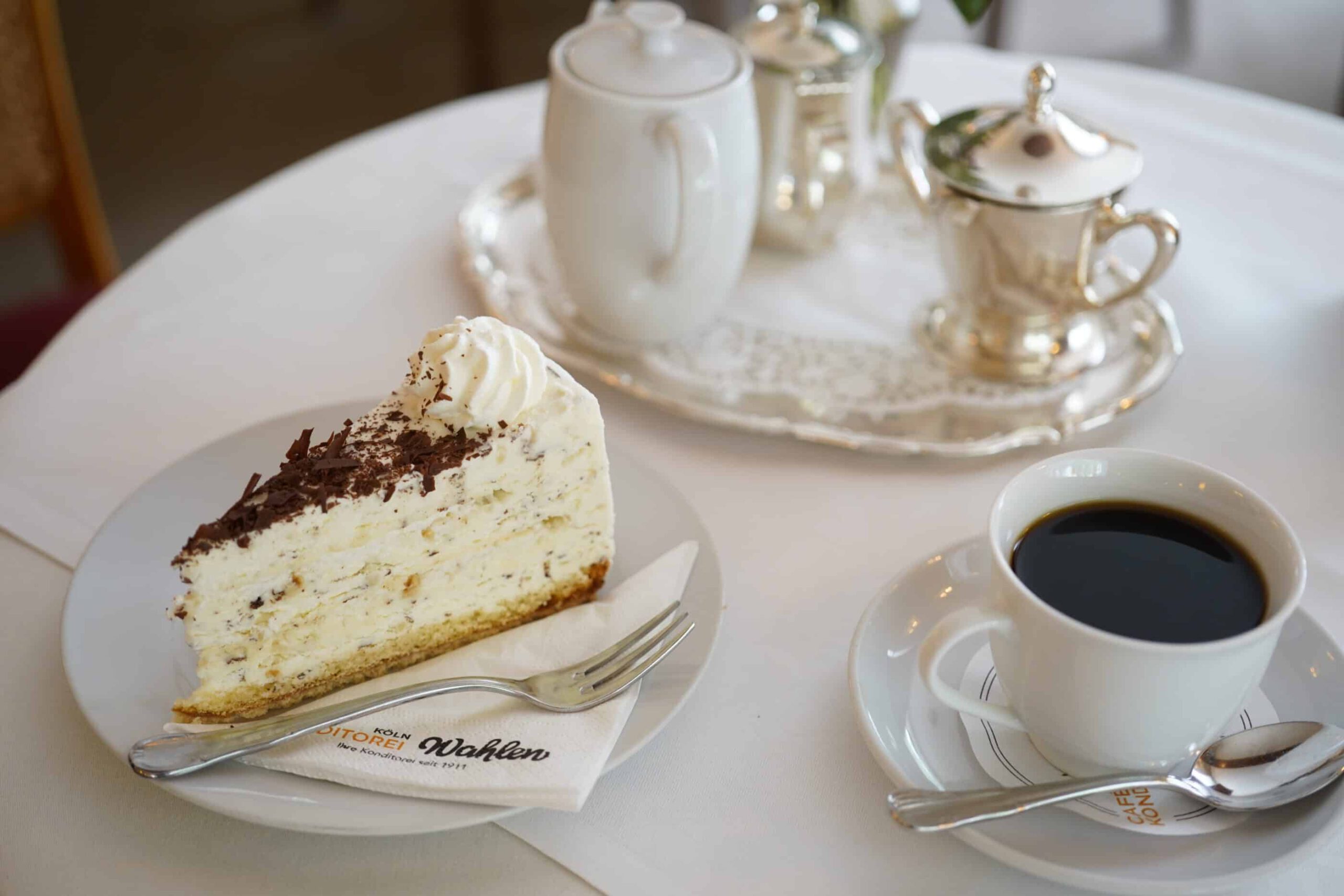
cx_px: 672
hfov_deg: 39.6
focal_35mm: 50
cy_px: 448
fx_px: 1867
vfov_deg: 27.0
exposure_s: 1/50
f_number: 2.8
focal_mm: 50
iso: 800
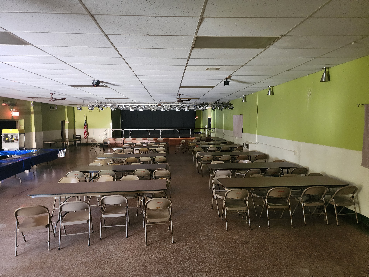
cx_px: 184
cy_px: 138
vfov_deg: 58.9
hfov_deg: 73.9
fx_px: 245
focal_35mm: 23
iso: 640
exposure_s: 1/24
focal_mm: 6.4
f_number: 1.8
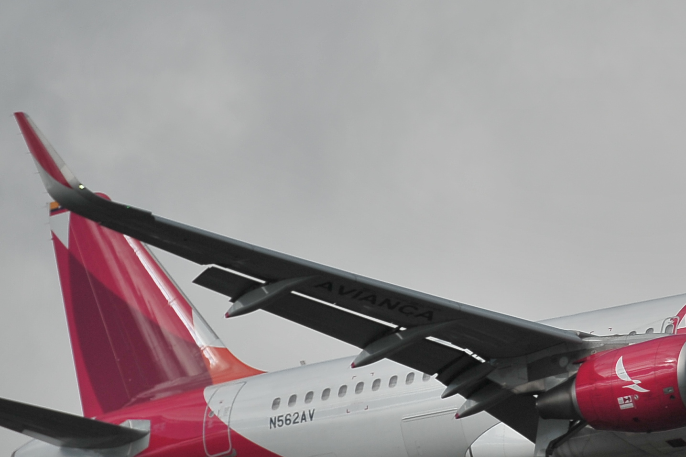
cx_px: 773
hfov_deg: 3.5
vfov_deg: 2.3
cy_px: 246
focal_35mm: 593
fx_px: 11293
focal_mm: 200
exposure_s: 1/6400
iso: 200
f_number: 3.5
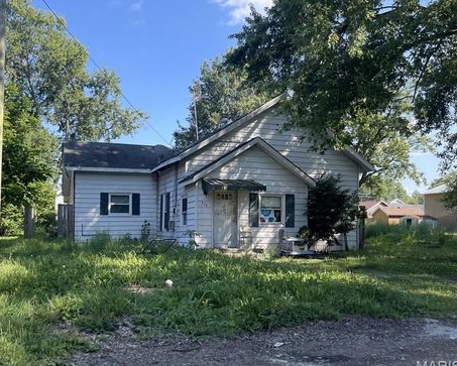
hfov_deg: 64.0
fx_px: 365
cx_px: 214
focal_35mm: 27
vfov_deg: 53.2
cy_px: 187
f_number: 1.6
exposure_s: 1/923
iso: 32
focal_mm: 5.1
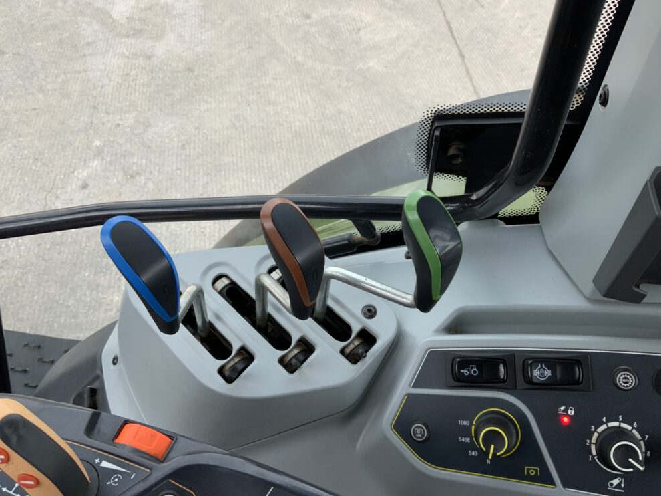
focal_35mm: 30
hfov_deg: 60.0
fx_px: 573
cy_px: 241
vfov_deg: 46.8
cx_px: 332
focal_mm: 3
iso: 20
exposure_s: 1/122
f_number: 1.8
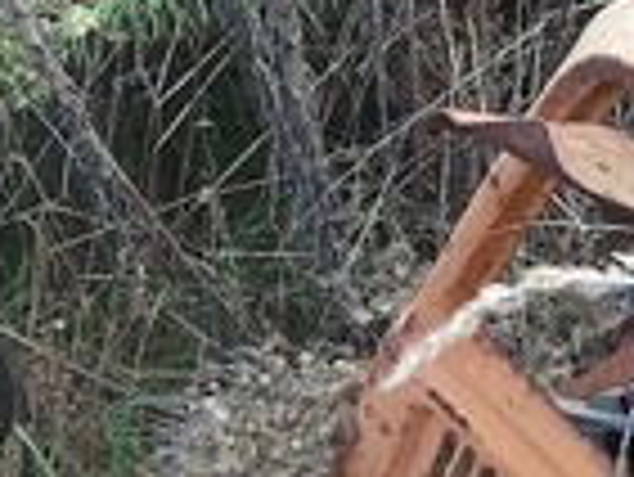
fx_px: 1870
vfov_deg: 14.4
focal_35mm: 102
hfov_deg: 16.7
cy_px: 54
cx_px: 1066
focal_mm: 5.23
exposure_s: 1/120
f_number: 1.8
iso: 50
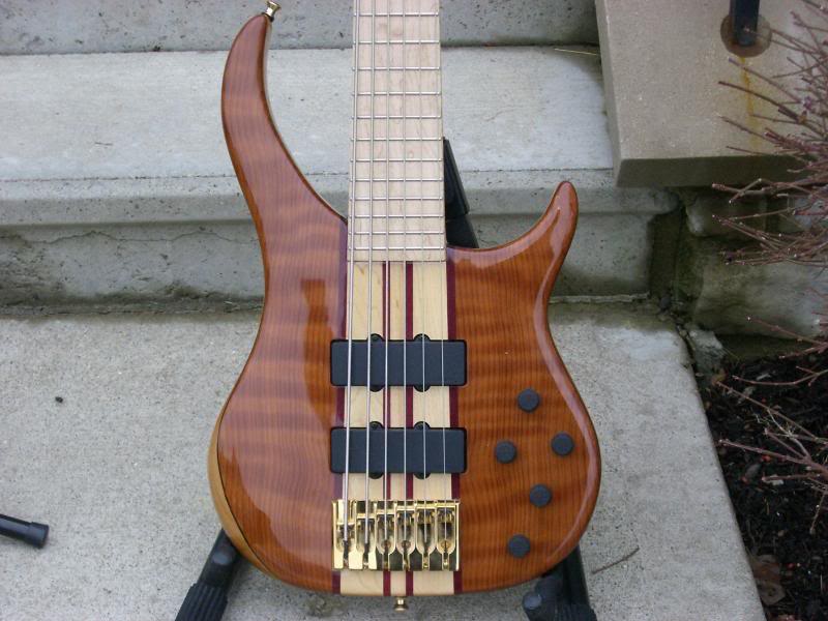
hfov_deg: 24.7
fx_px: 1890
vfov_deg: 18.7
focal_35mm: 79
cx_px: 414
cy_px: 310
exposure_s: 1/80
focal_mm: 12.8
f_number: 4.1
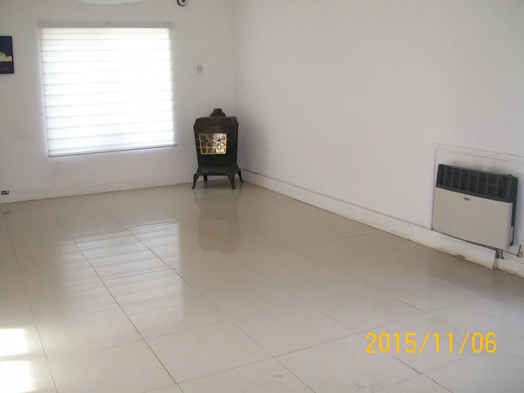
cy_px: 196
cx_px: 262
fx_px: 545
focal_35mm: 36
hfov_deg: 51.4
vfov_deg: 39.7
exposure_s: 1/93.7
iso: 140
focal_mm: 6
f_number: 2.7
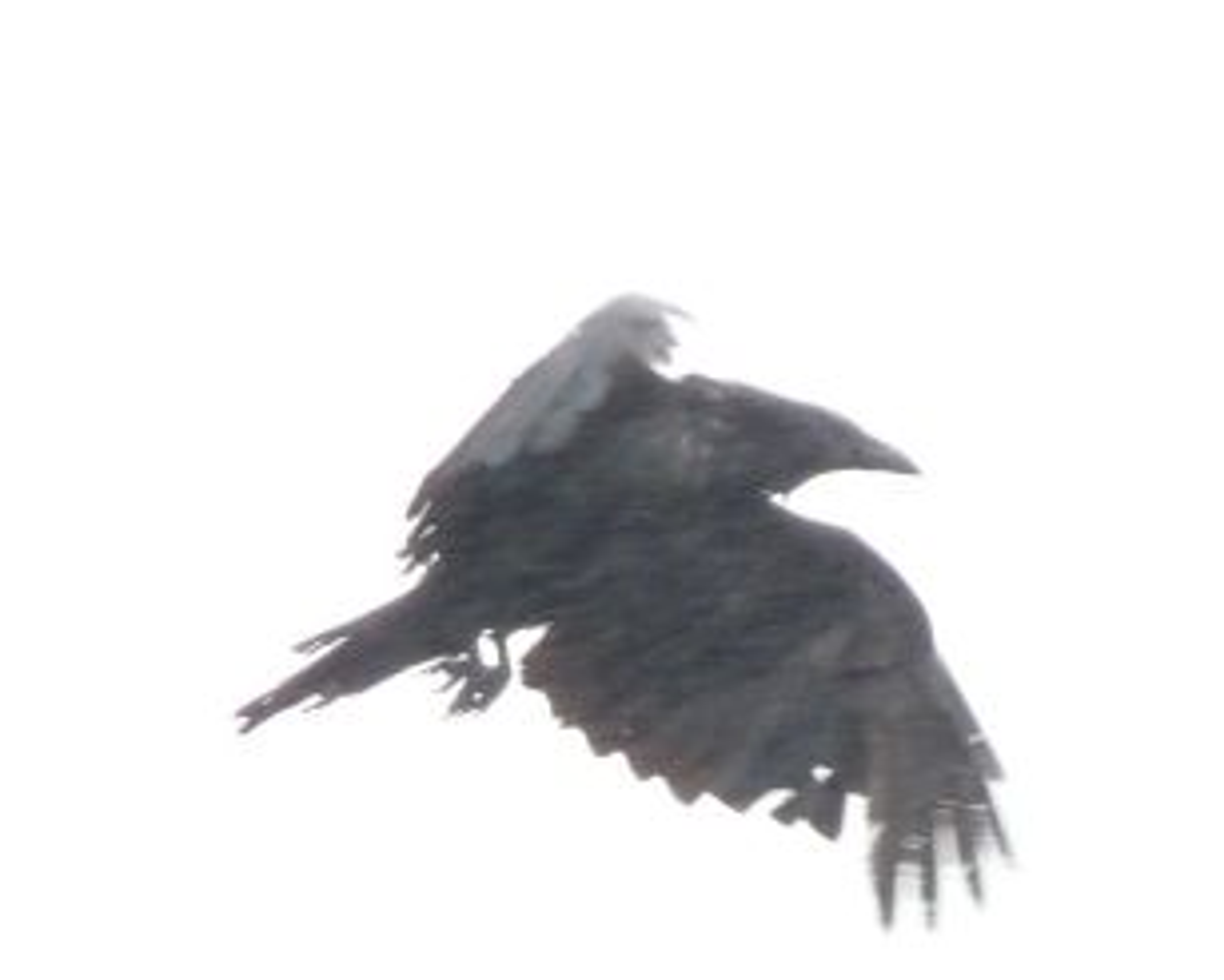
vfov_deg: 2.0
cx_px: 682
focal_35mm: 763
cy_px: 1092
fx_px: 27658
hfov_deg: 2.5
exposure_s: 1/250
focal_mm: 49.2
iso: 400
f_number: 4.9
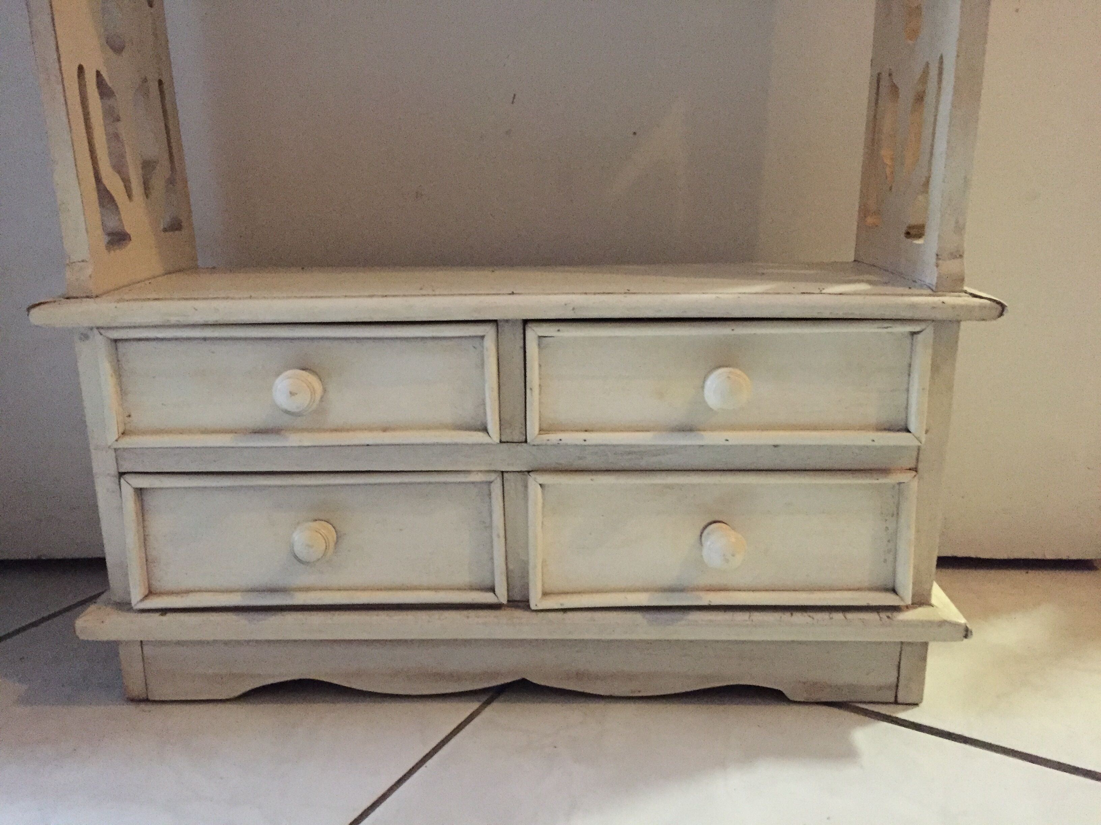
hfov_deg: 61.7
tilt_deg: -15.9
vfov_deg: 48.2
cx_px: 550
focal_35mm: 29
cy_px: 412
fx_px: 922
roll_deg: -0.9
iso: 500
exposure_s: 1/15
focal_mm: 4.15
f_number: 2.2
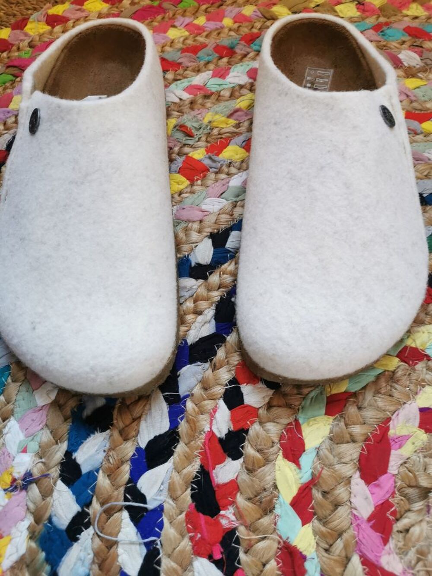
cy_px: 288
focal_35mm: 27
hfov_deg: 51.4
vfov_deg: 65.3
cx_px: 216
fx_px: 449
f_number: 1.8
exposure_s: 1/60
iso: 250
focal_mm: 5.58
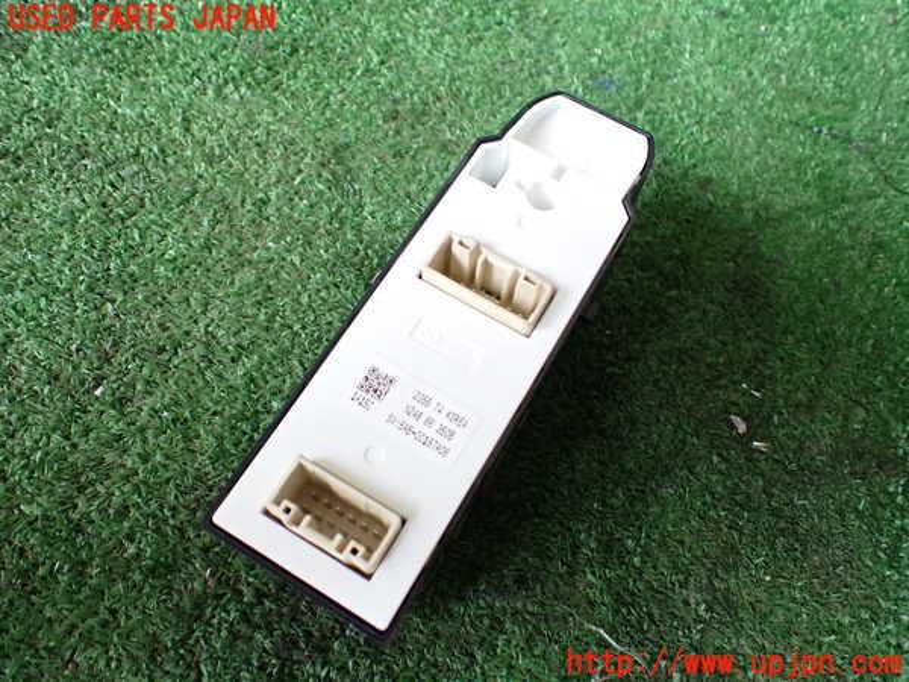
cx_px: 454
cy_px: 341
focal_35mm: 30
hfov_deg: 60.0
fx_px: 788
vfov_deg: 46.8
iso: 500
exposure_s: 1/125
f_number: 2.3
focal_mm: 5.4
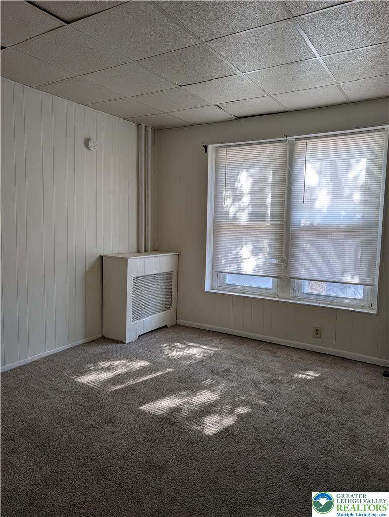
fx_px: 359
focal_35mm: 24
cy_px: 258
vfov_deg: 71.5
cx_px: 194
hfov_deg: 56.9
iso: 60
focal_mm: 6.9
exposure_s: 1/96.7
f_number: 1.68
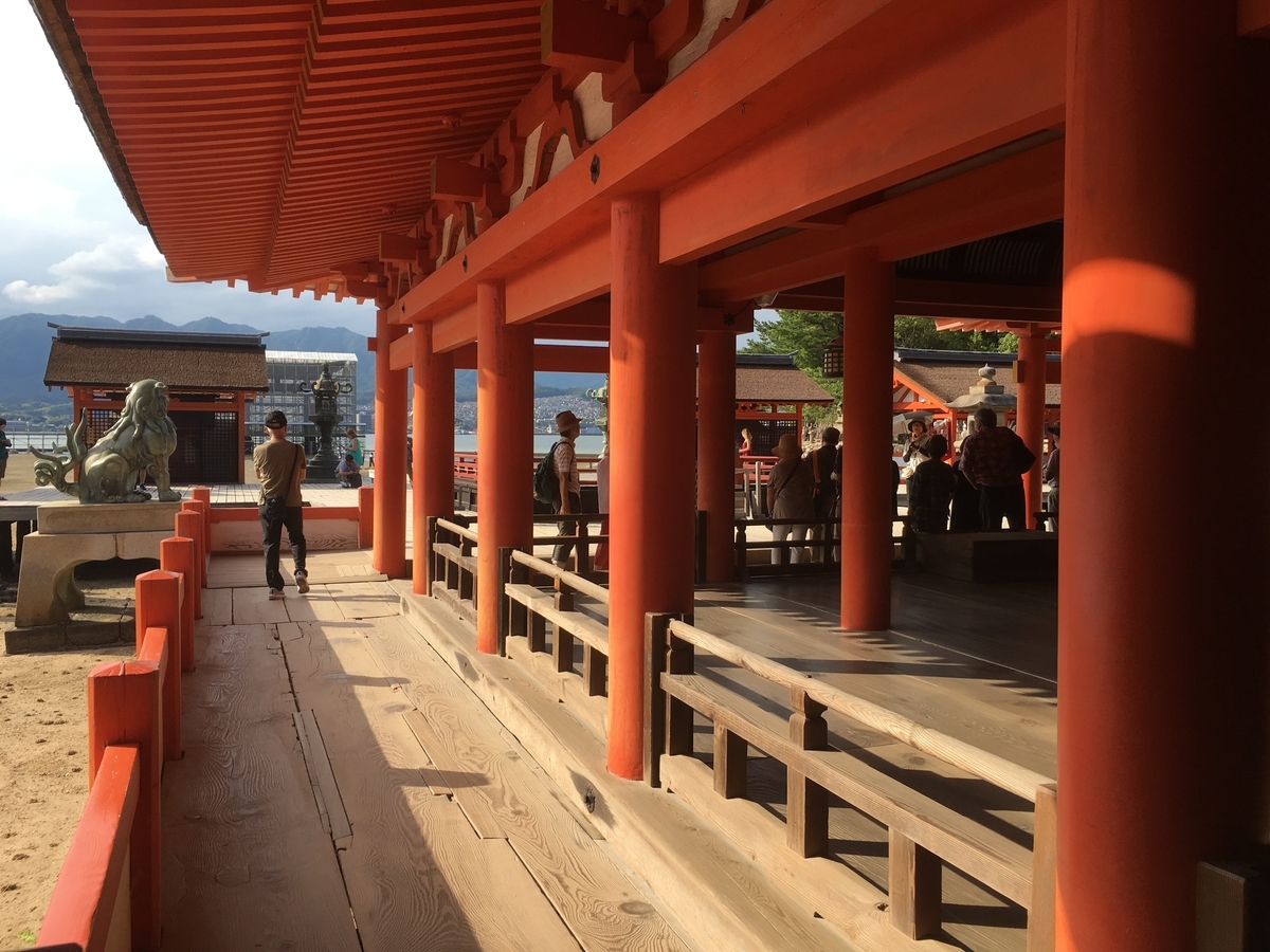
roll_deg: -0.6
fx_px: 1064
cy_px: 476
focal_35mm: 29
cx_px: 635
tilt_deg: -1.6
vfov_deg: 48.2
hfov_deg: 61.7
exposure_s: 1/974
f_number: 2.2
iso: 25
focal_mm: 4.15
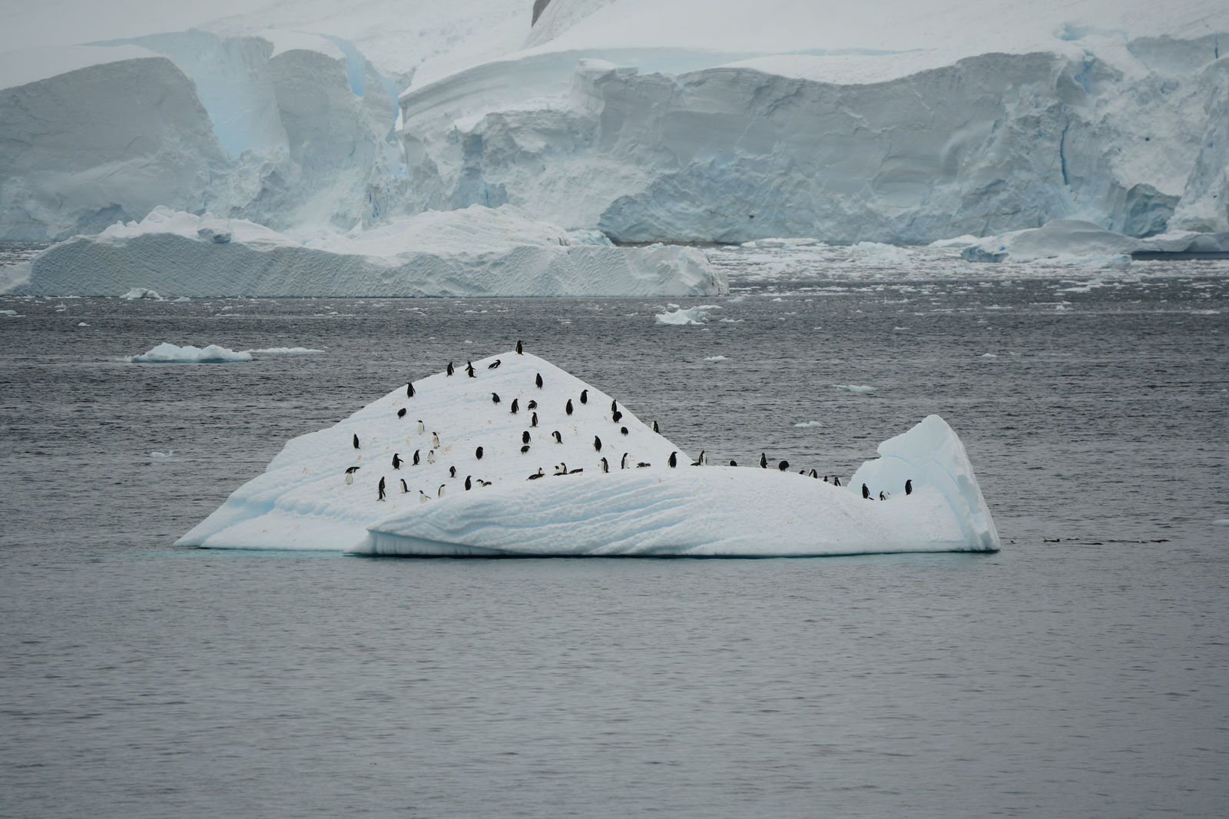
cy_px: 410
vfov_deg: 3.4
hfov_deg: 5.2
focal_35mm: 400
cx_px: 614
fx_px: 13652
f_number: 6.3
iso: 200
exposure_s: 1/500
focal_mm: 400
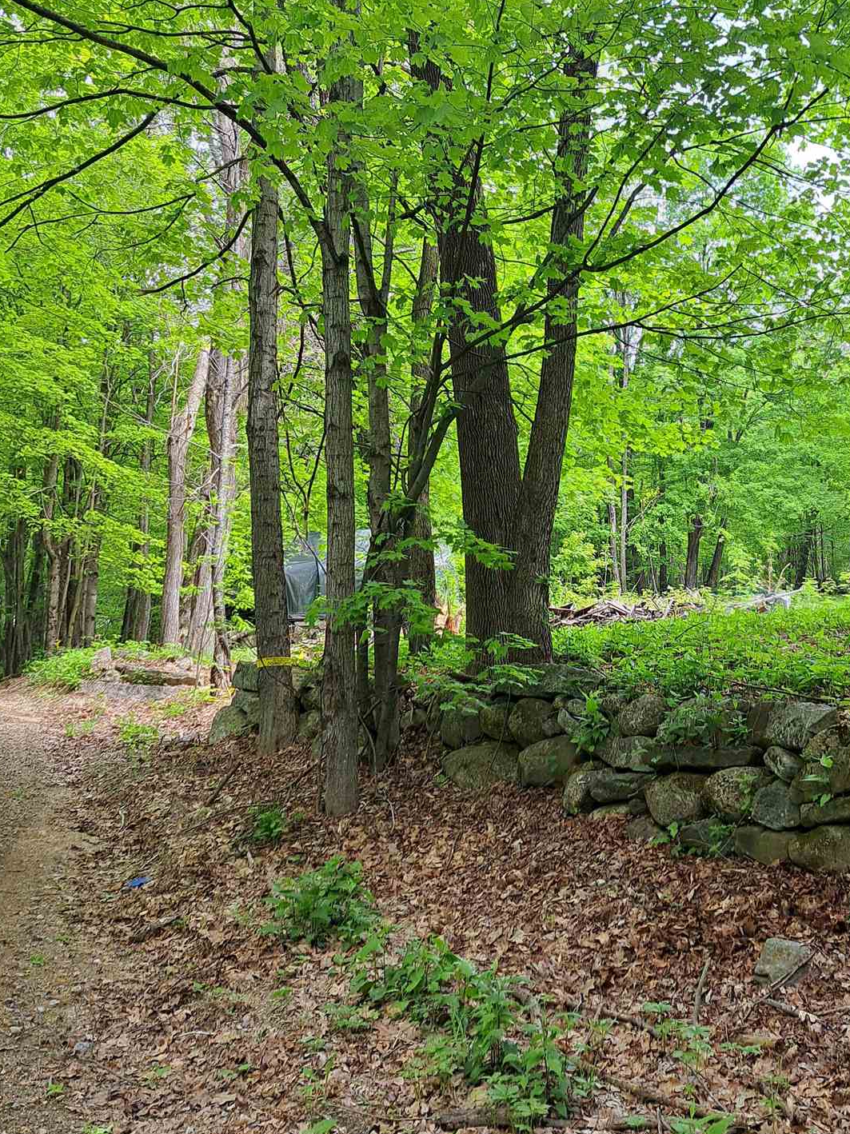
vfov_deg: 47.6
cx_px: 580
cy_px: 455
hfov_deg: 36.4
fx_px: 1277
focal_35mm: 39
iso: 50
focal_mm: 5.23
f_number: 1.8
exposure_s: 1/142
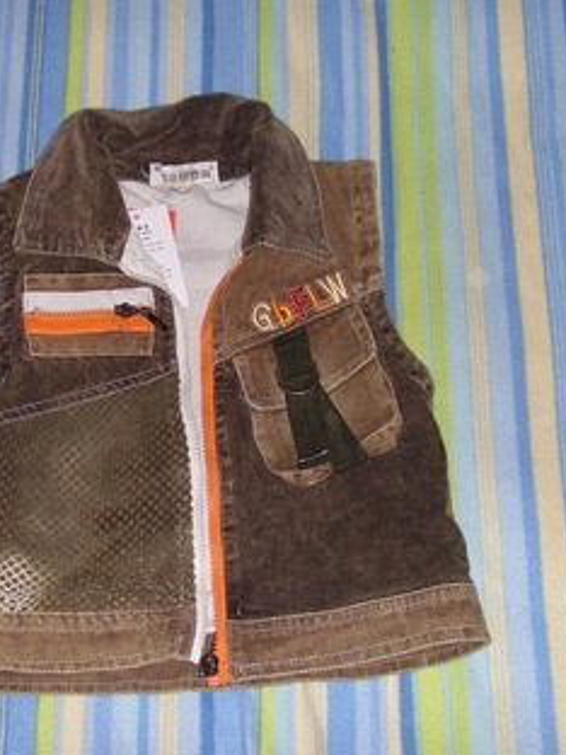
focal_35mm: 52
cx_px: 157
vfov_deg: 36.8
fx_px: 1134
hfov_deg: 27.7
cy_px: 365
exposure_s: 1/45
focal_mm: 6
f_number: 3.5
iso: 100
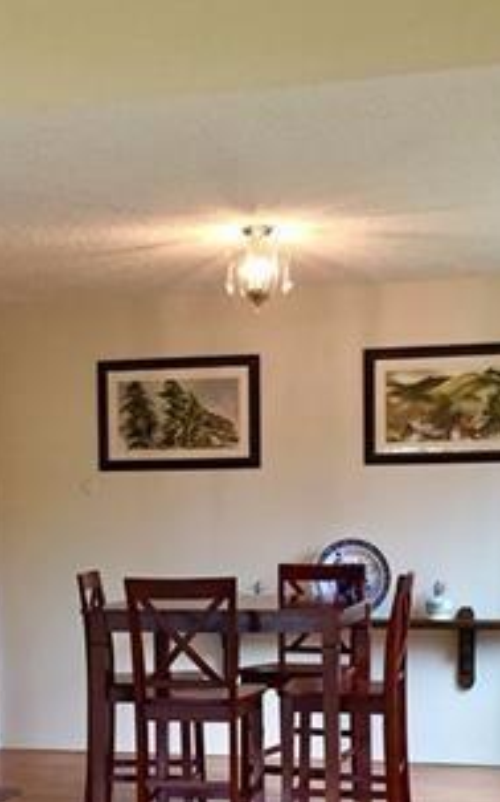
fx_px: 1419
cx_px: 196
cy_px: 585
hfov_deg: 20.0
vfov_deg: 31.1
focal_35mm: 65
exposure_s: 1/30
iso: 100
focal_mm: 4.15
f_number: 2.2
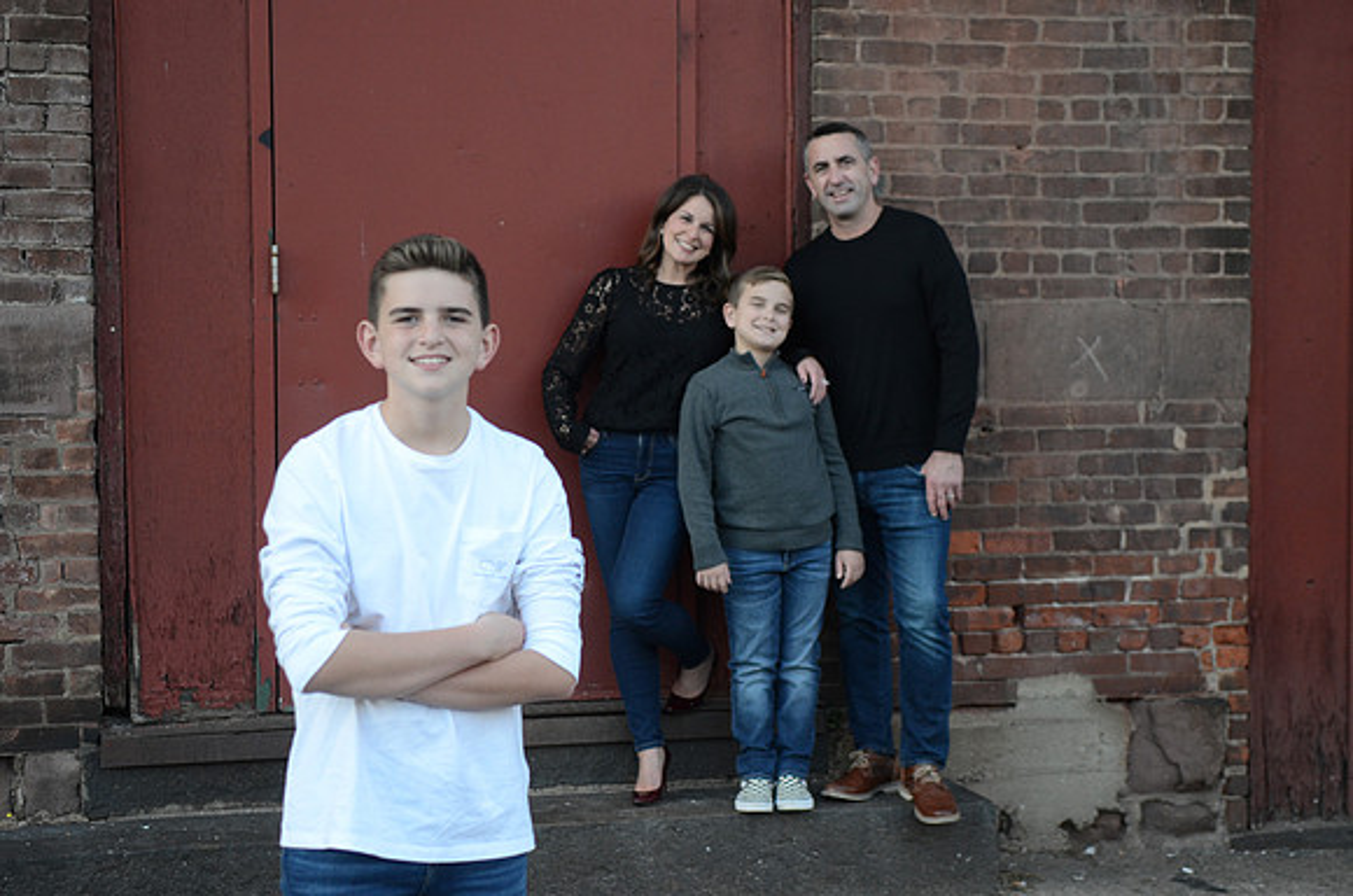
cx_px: 676
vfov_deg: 20.1
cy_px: 448
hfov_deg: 29.9
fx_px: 2531
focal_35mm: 68
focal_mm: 45
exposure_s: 1/800
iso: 800
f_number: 3.2
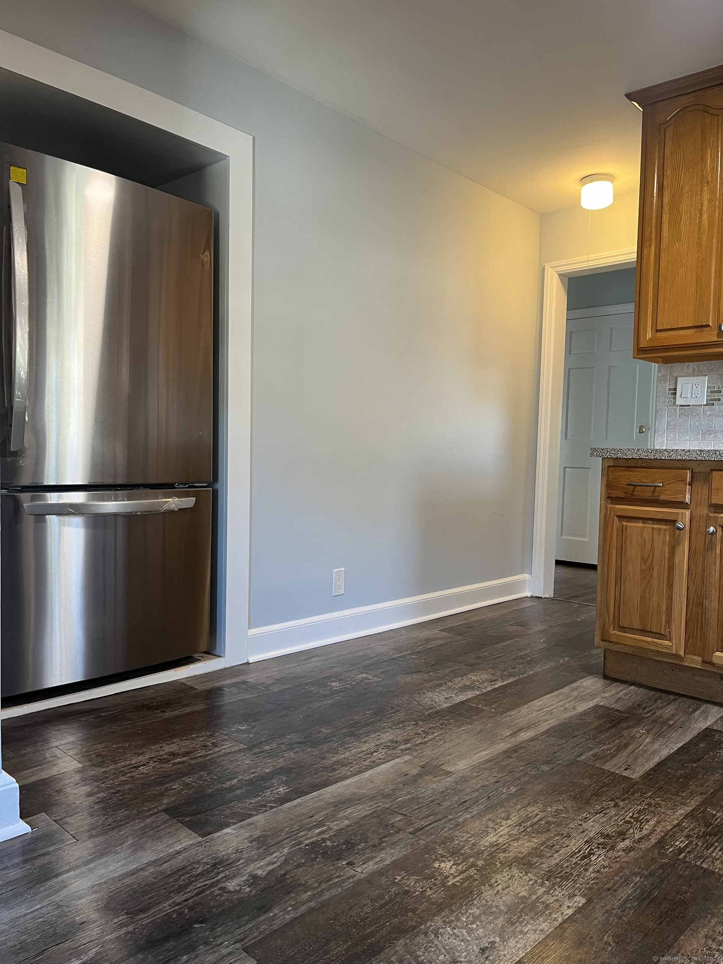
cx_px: 362
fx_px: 724
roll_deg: -1.6
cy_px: 482
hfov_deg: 53.1
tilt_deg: -4.7
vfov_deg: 67.3
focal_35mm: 26
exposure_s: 1/60
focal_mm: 5.1
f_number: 1.6
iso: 100
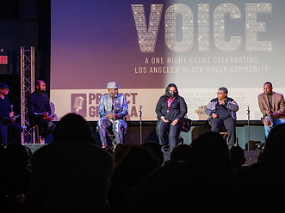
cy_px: 107
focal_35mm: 118
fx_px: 971
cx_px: 142
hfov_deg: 16.7
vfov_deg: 12.5
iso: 2500
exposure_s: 1/250
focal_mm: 70
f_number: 4
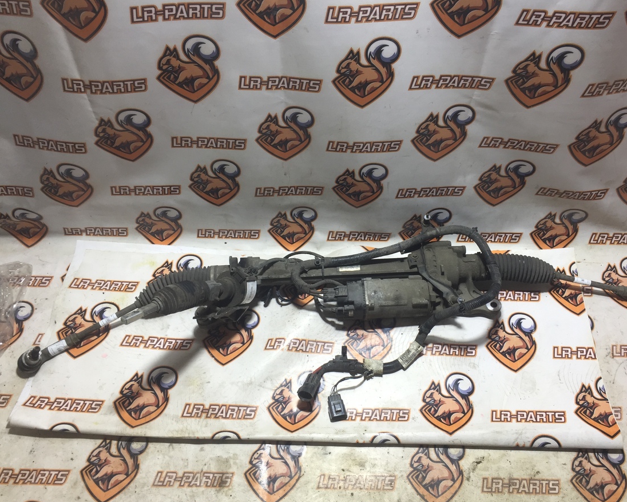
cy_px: 253
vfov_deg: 47.1
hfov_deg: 57.1
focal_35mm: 31
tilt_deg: -56.7
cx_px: 342
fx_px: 575
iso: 32
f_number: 2.2
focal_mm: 4.15
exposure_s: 1/50
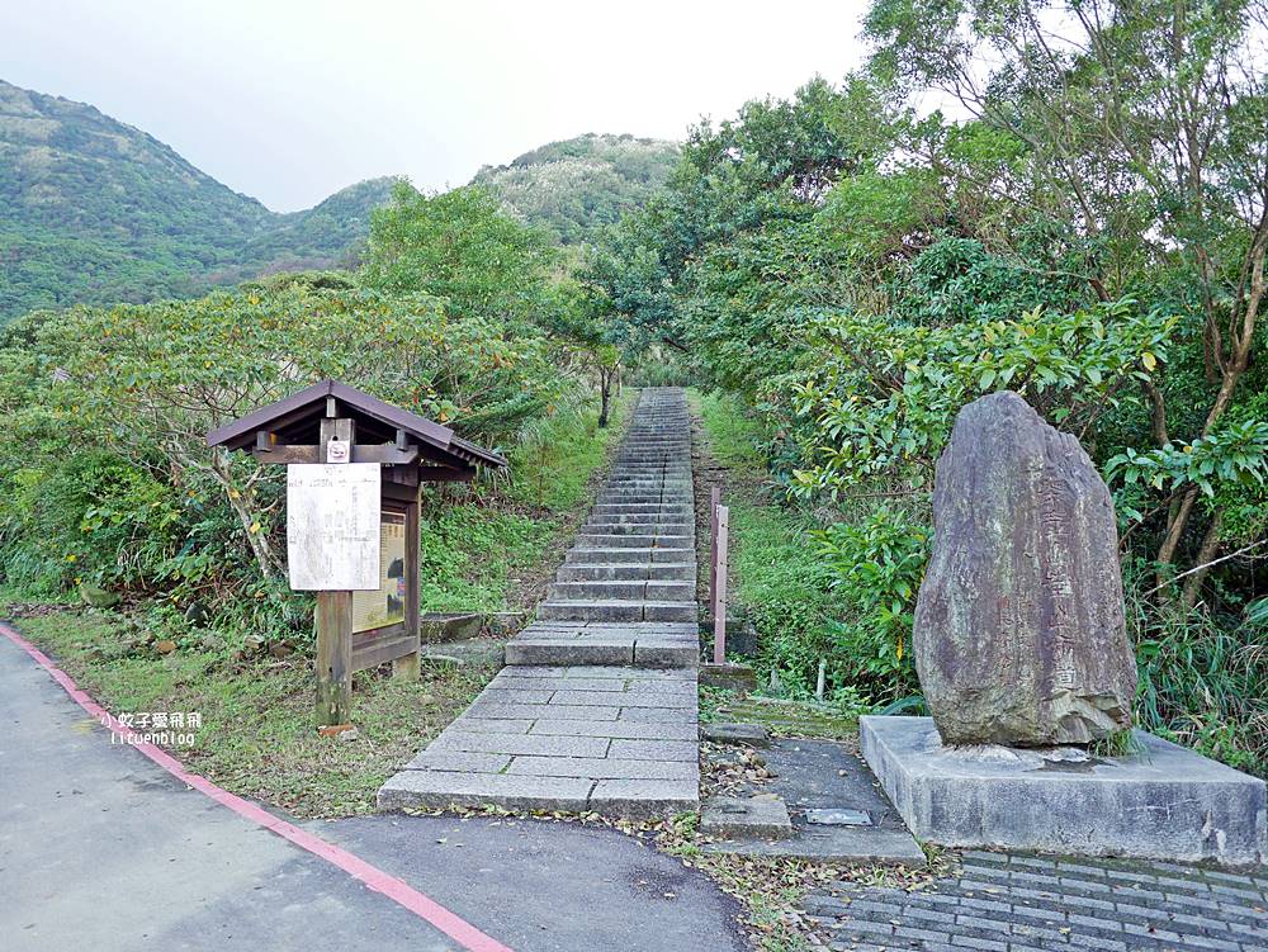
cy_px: 476
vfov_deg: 49.8
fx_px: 1026
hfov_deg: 63.4
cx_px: 634
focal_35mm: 28
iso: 200
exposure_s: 1/160
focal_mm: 14
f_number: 2.5
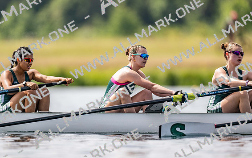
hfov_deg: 3.4
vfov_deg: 2.1
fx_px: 4307
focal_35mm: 627
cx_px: 125
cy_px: 80
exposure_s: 1/2500
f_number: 4
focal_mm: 600
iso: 200
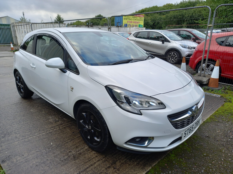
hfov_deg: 69.4
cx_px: 116
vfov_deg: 54.9
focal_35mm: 25
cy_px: 87
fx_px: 168
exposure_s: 1/120
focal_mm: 4.6
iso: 32
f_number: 2
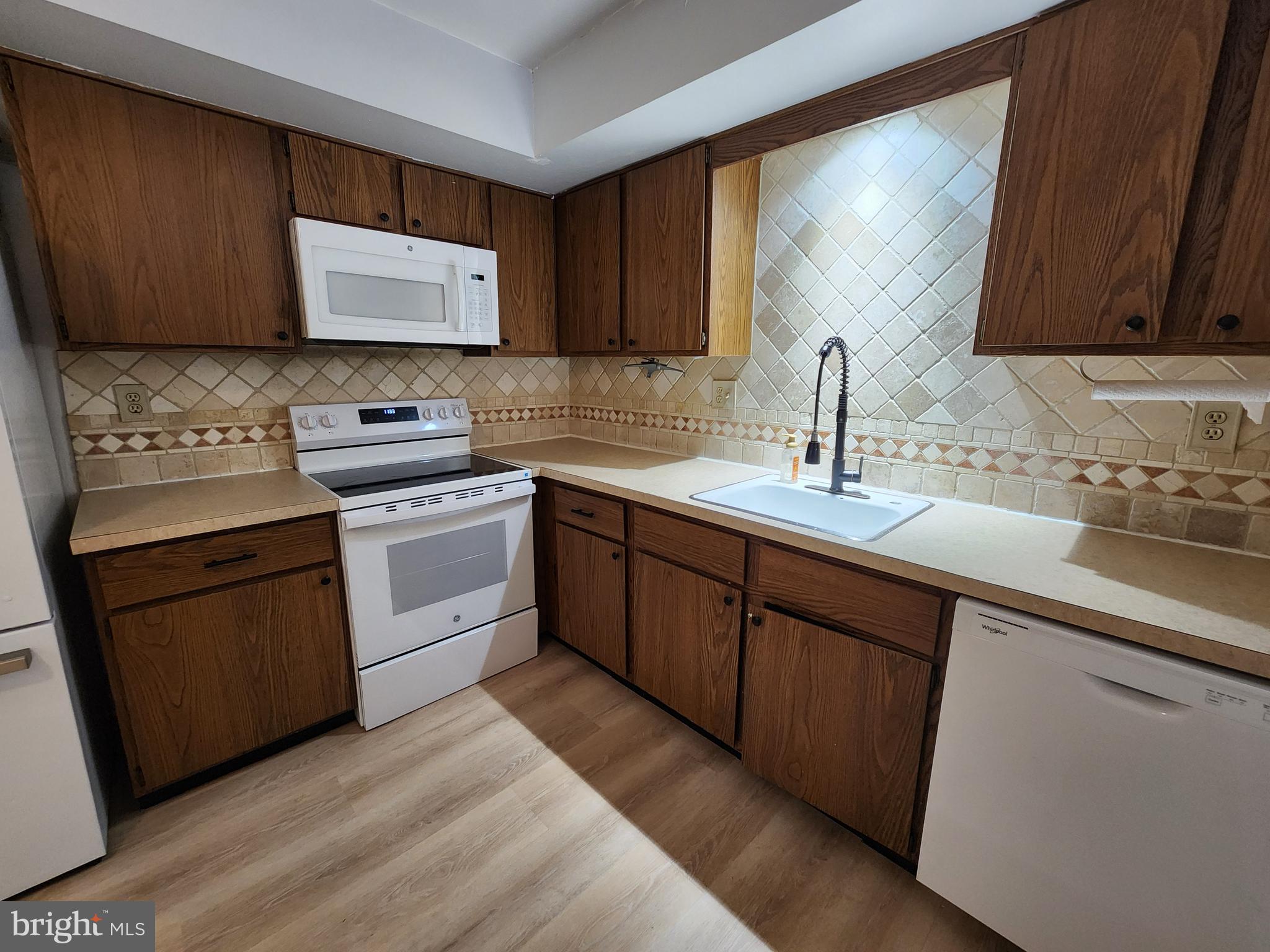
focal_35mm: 13
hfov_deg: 106.2
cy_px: 476
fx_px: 477
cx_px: 635
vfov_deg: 89.9
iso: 320
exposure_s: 1/30
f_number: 2.2
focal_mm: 2.2
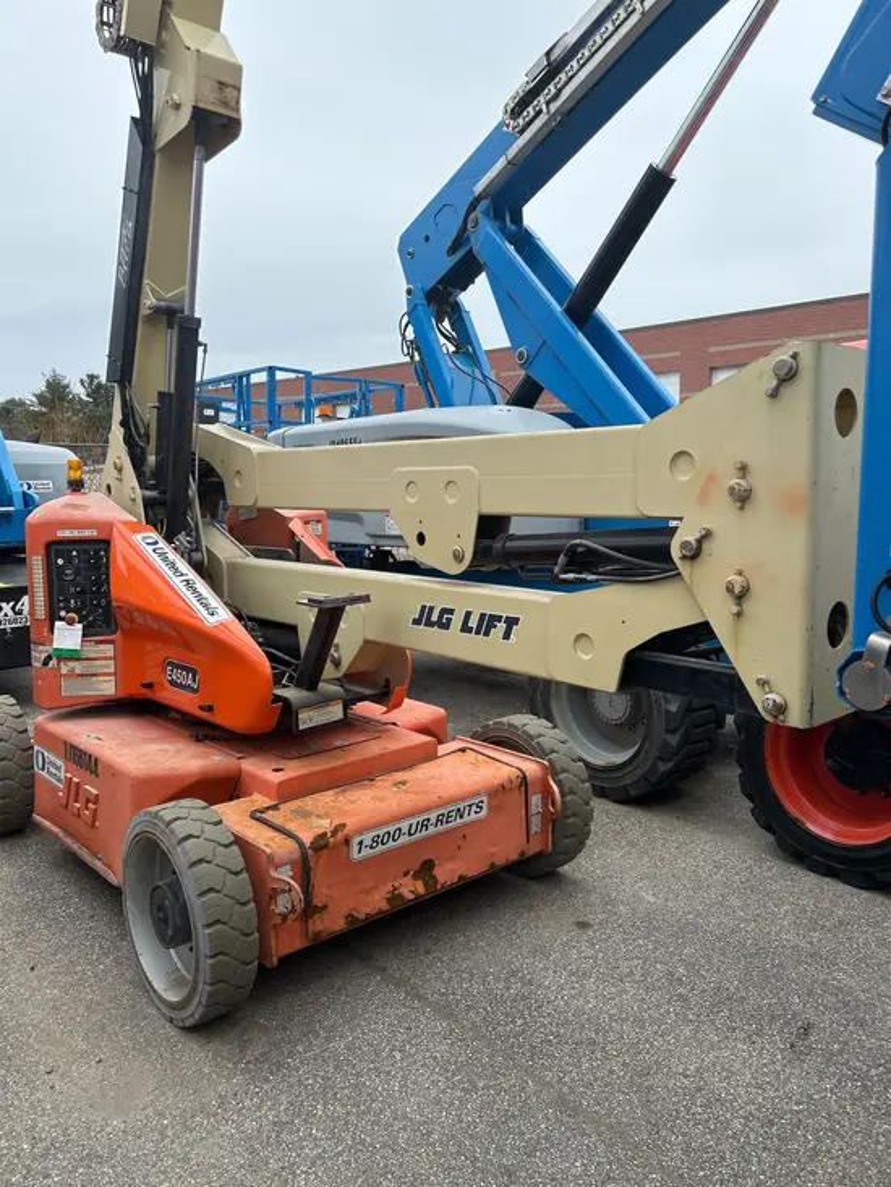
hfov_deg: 53.1
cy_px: 594
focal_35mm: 26
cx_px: 446
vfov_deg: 67.3
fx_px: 892
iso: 50
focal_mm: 5.7
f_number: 1.5
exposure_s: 1/401
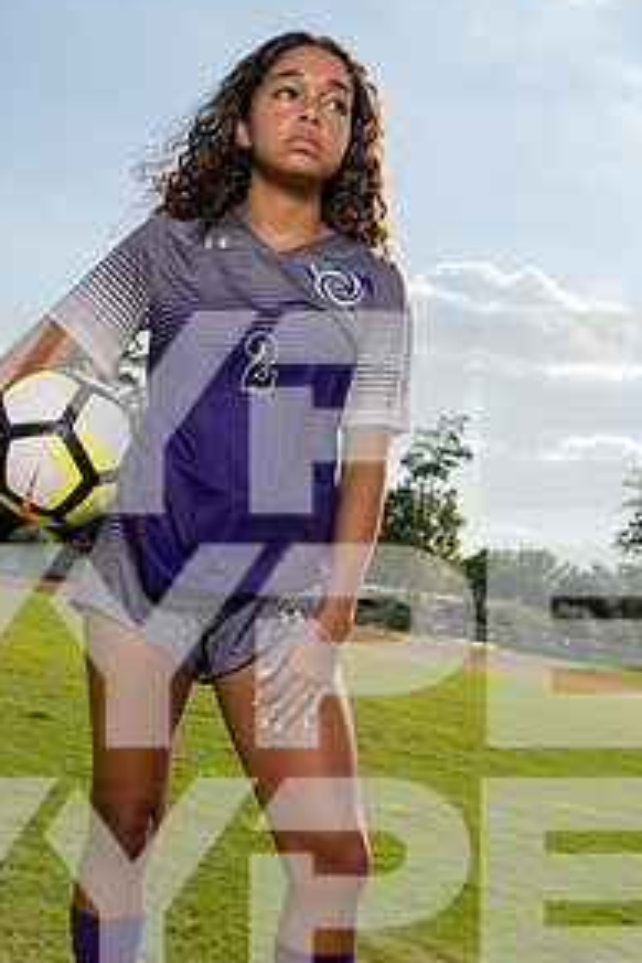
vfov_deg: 40.6
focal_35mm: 48
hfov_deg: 27.9
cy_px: 649
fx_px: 1284
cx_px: 218
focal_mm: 31
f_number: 8
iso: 250
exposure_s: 1/640
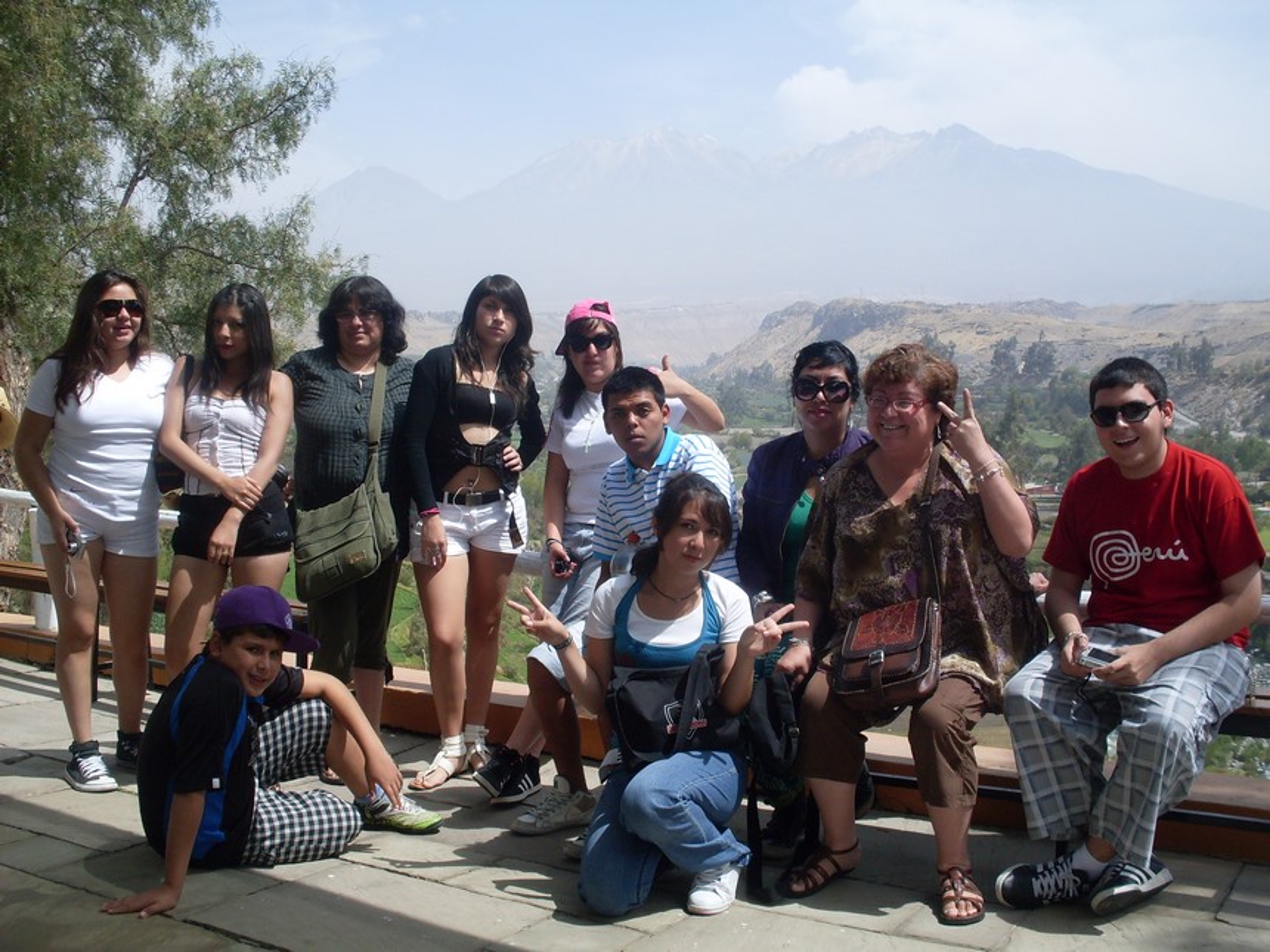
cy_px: 476
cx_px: 635
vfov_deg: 37.7
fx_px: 1394
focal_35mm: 38
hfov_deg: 49.0
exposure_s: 1/180
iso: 80
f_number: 8.4
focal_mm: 6.3
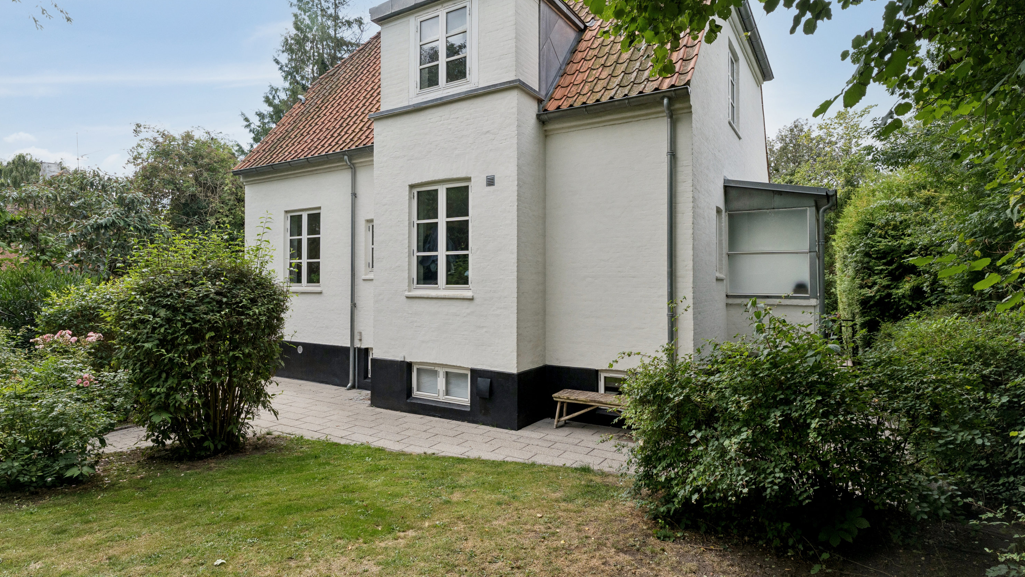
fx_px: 521
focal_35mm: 19
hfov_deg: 89.1
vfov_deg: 57.6
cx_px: 512
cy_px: 236
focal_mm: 12.1
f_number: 7.1
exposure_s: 1/400
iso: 400
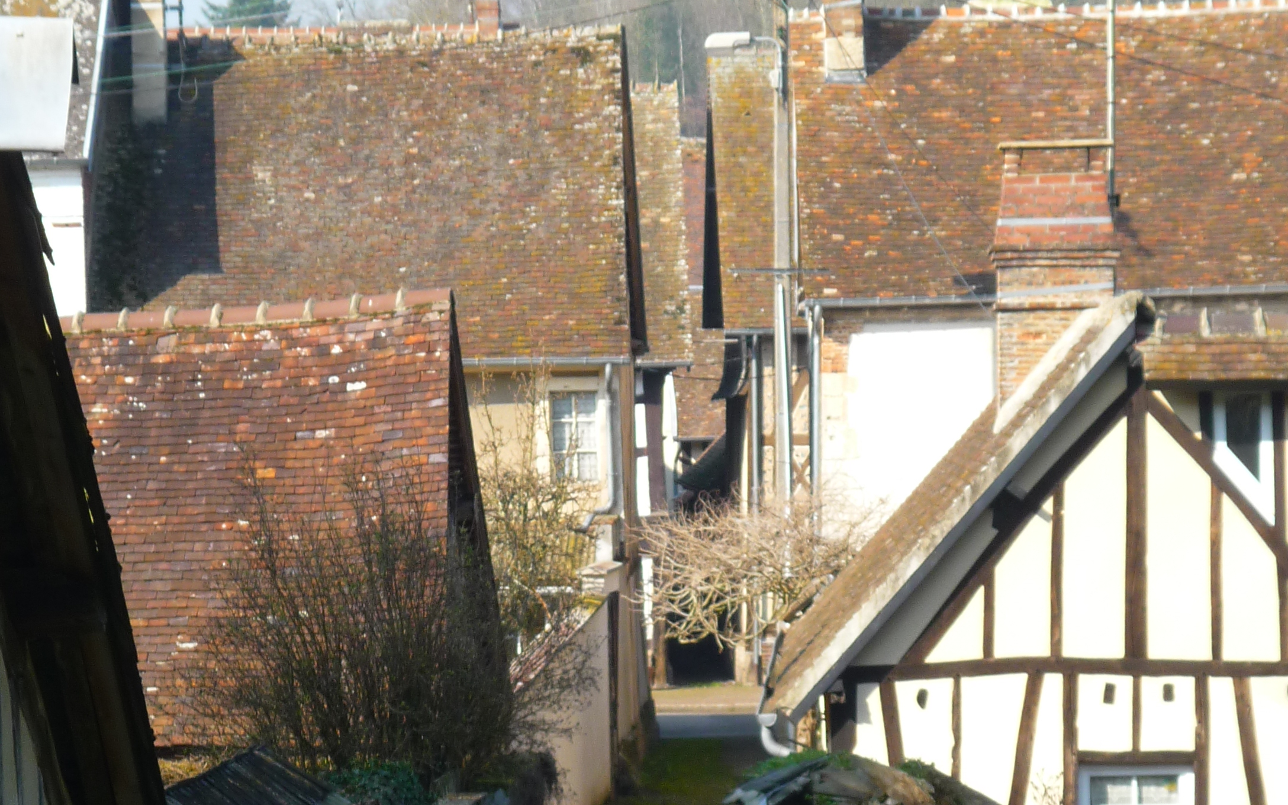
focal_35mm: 159
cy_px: 929
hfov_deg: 13.2
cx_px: 697
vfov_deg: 8.2
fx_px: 5581
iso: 100
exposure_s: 1/200
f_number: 5.1
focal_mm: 16.5
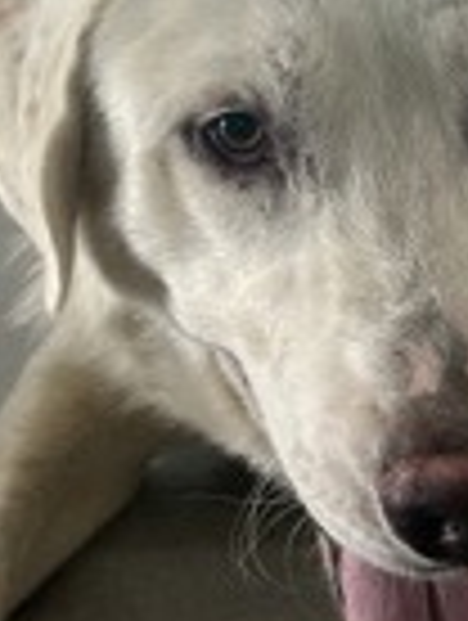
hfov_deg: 18.4
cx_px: 416
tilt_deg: -31.7
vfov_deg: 23.9
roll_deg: -0.6
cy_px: 572
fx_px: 1420
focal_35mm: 79
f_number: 1.5
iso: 160
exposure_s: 1/60
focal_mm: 5.7
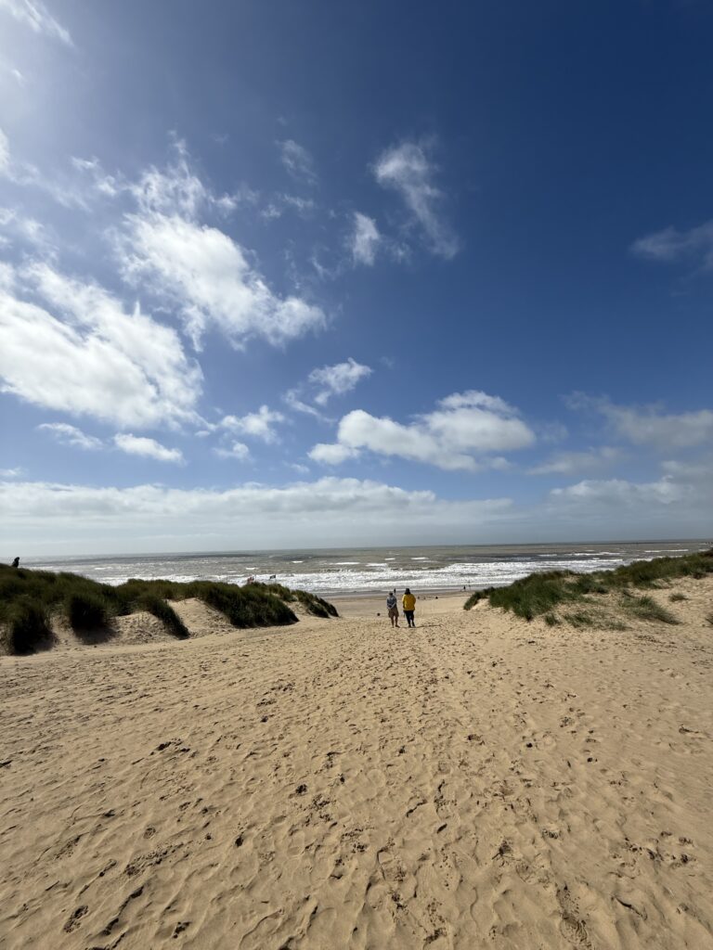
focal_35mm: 14
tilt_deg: +13.1
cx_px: 356
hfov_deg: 85.7
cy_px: 475
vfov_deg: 102.1
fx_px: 384
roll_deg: +0.2
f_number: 2.2
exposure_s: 1/6173
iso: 50
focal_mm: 2.22
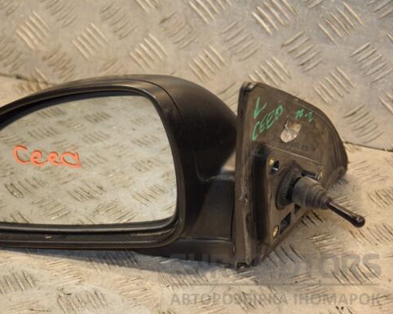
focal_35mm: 121
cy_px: 159
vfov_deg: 12.7
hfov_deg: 15.9
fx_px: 1407
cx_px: 155
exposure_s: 1/125
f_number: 5.3
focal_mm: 70
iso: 800
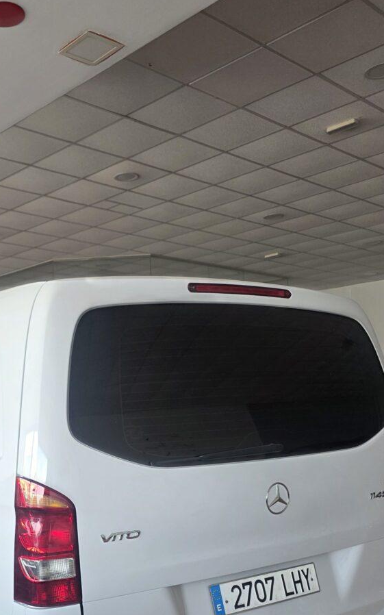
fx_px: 636
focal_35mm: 38
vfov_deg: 49.2
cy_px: 471
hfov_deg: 32.8
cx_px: 87
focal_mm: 6.3
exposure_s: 1/180
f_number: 1.7
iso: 125
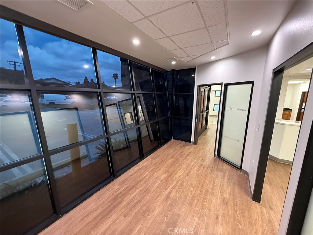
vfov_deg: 85.7
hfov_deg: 102.1
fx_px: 127
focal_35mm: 14
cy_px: 118
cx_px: 156
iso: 640
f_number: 2.2
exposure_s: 1/60
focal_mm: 2.22
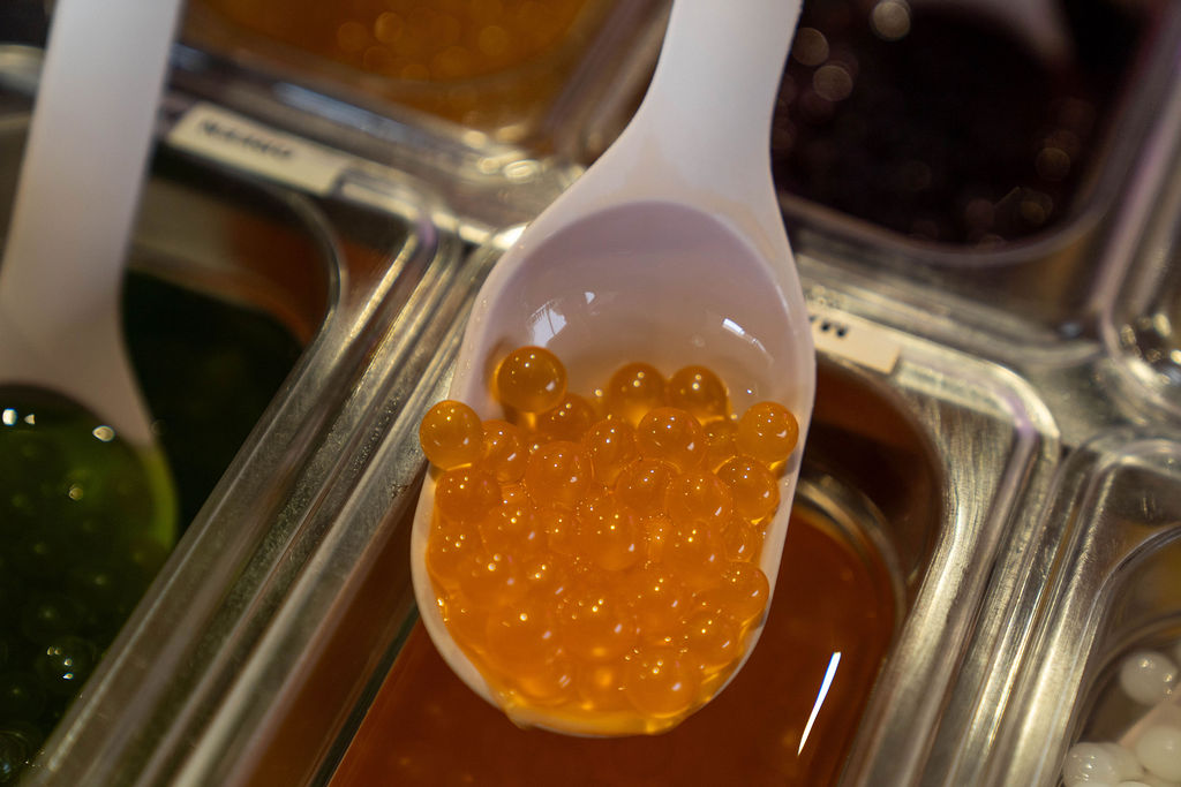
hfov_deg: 28.8
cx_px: 590
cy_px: 394
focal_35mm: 70
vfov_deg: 19.5
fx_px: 2297
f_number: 2.8
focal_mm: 70
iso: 500
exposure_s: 1/400
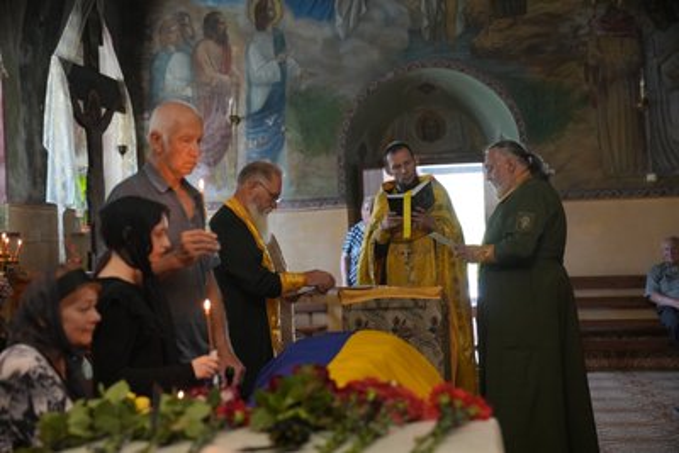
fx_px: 1321
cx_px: 340
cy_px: 226
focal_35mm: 70
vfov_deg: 19.5
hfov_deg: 28.8
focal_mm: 70
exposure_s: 1/250
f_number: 2.8
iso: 4000
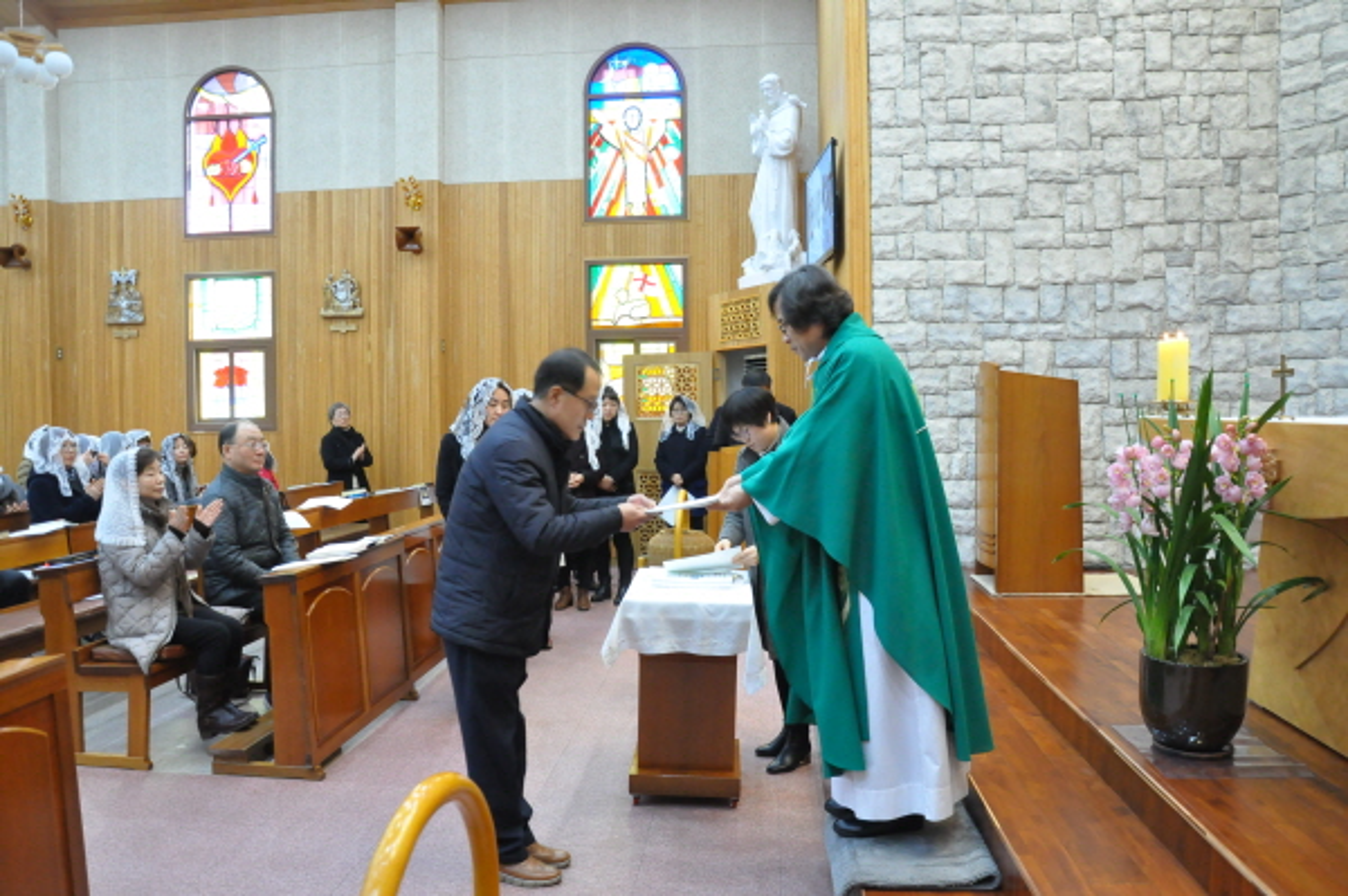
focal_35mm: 27
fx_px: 1010
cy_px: 448
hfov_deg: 67.4
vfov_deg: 47.9
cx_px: 674
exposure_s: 1/40
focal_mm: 18
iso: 2500
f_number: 5.6
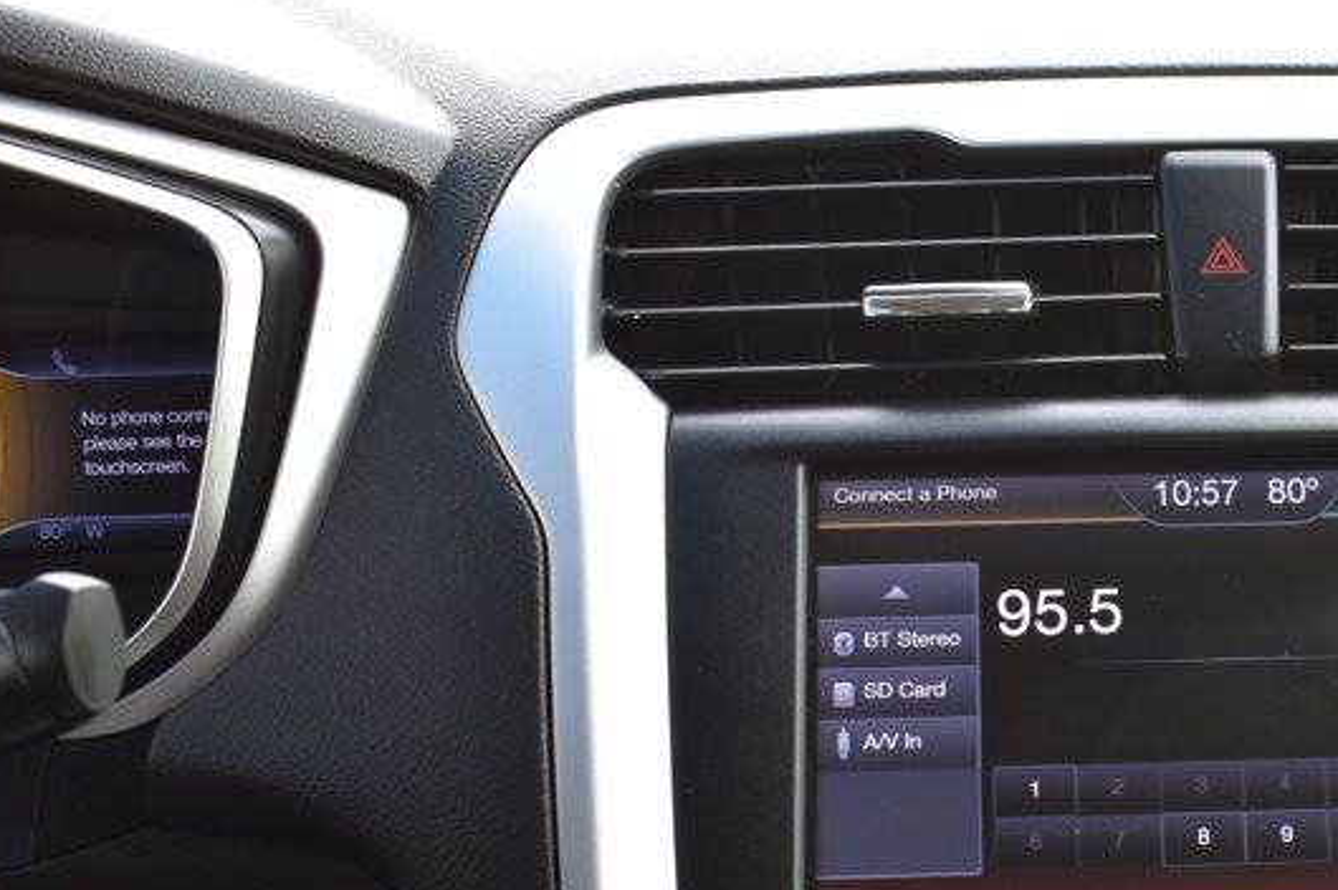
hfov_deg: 31.3
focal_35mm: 61
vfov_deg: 22.0
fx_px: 2264
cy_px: 688
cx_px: 1224
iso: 400
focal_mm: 21
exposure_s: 1/40
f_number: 7.1
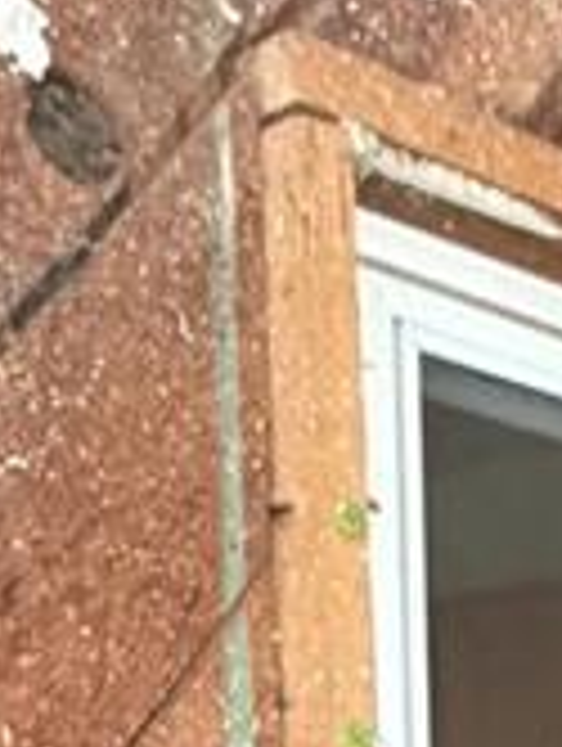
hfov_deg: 13.6
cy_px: 1372
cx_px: 904
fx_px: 2181
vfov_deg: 16.2
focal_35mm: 101
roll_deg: -0.5
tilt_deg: -7.2
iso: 400
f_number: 2.2
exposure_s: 1/60
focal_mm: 2.22
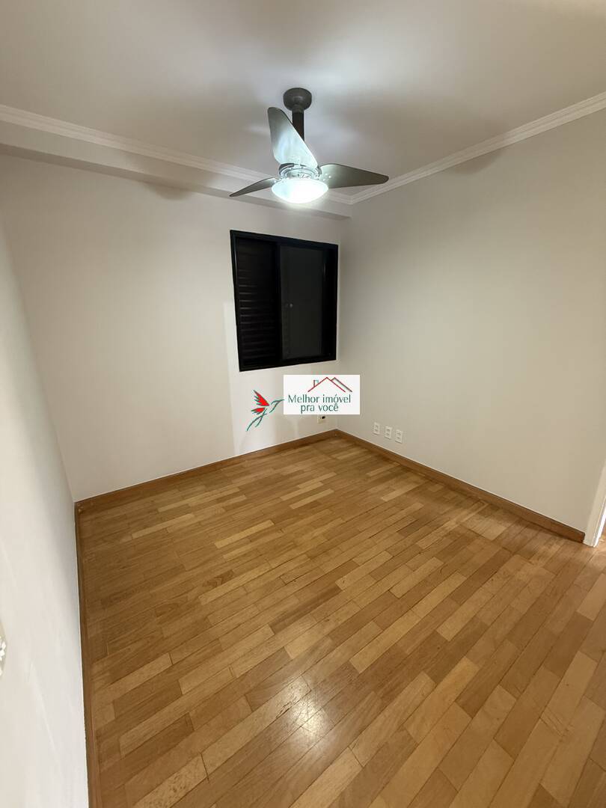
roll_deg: +1.5
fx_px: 327
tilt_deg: -14.0
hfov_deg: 85.7
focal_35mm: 14
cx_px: 303
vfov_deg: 102.1
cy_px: 404
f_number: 2.2
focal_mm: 2.22
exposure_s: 1/60
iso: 400
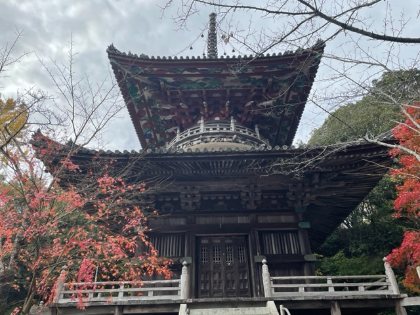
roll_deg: +2.3
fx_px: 315
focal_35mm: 26
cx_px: 210
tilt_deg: +31.1
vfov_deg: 53.1
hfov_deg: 67.3
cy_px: 158
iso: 32
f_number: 1.6
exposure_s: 1/2506
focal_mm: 4.2
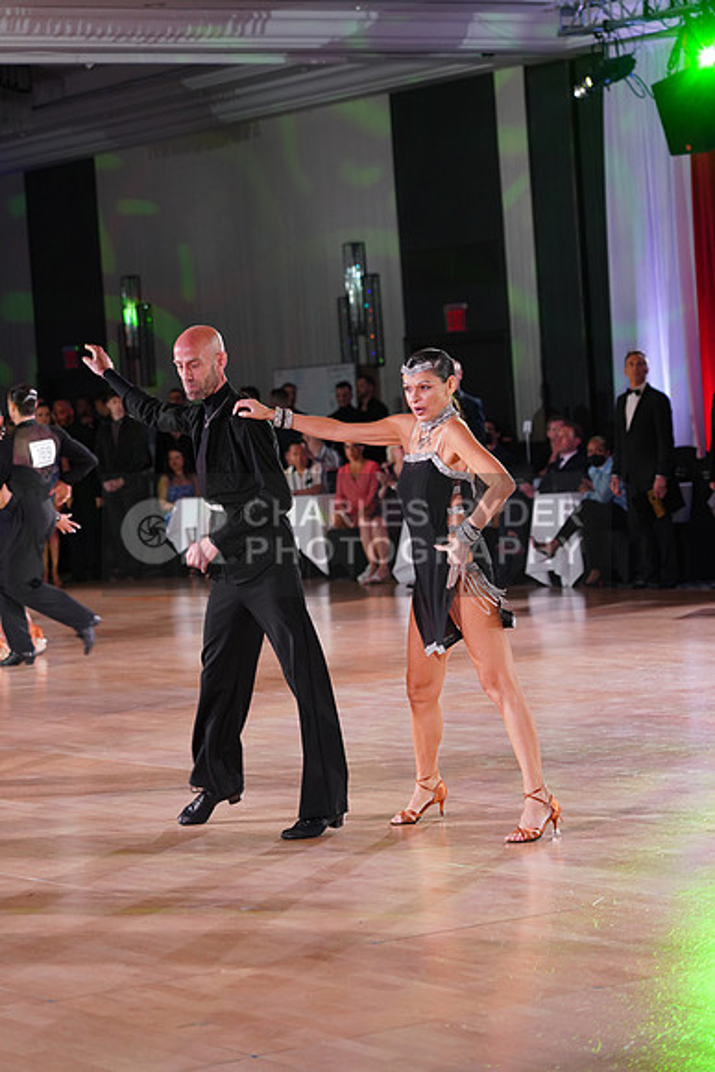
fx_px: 3126
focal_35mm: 105
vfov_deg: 19.5
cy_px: 536
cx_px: 358
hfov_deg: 13.0
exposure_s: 1/160
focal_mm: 105
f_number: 4.5
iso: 1600
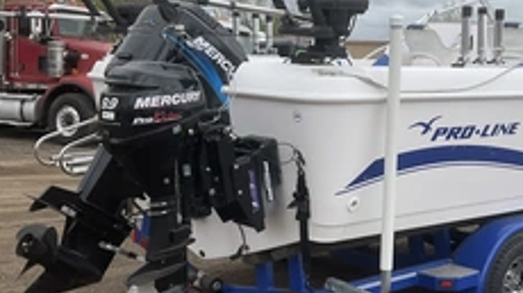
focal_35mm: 55
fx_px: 762
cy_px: 141
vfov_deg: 21.8
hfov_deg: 37.3
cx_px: 368
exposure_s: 1/1098
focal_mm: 3
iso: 25
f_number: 1.8
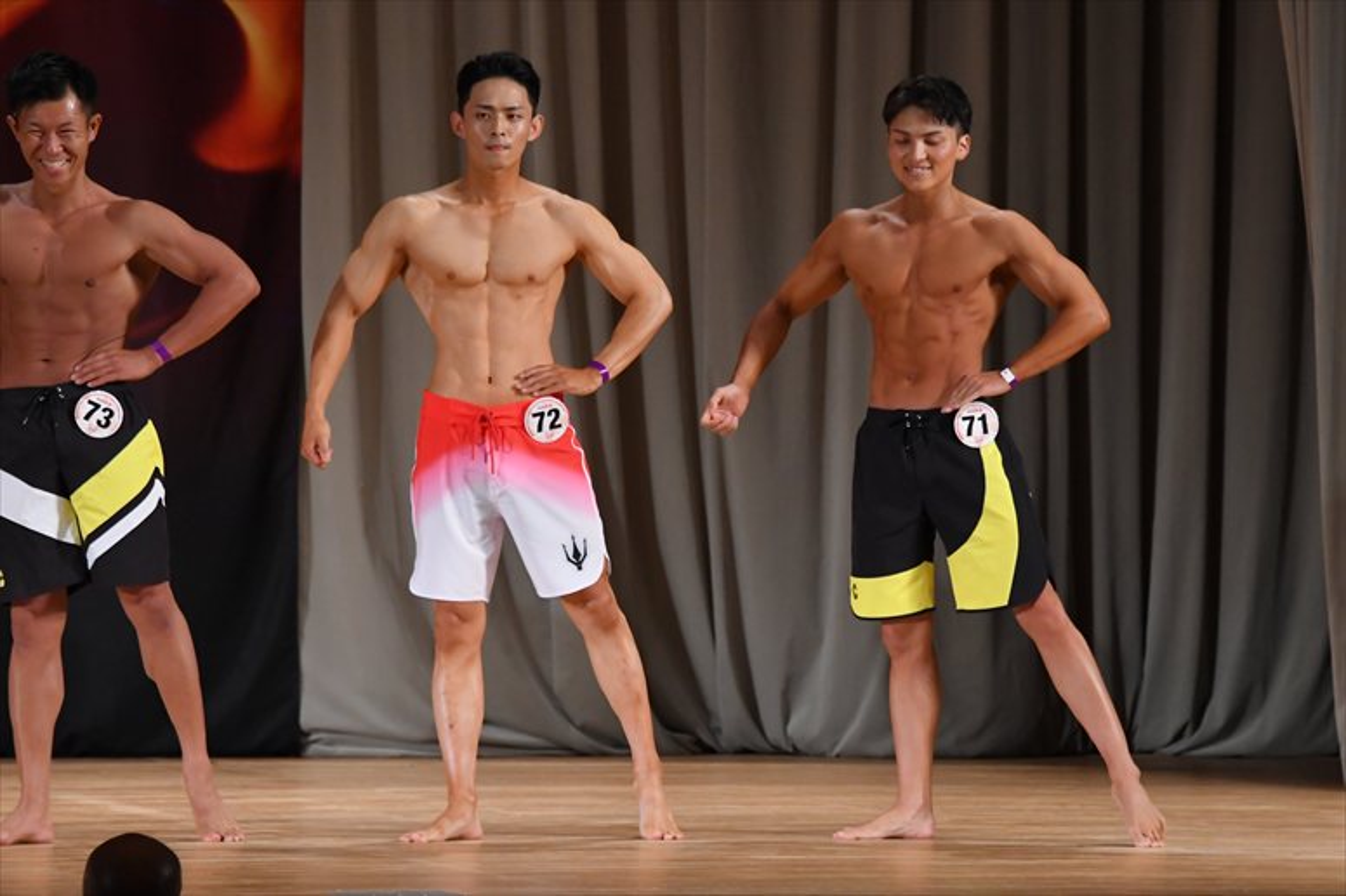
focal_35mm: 255
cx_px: 673
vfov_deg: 5.4
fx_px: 9530
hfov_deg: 8.1
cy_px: 448
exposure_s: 1/400
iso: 3200
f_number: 5.6
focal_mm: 170
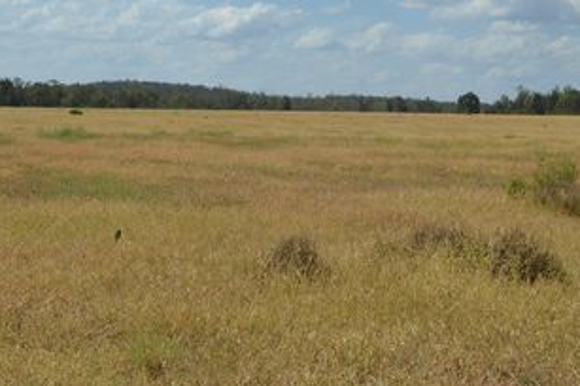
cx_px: 304
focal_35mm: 69
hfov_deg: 29.3
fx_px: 1110
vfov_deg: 19.7
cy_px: 190
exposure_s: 1/320
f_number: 9
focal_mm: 30
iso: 100
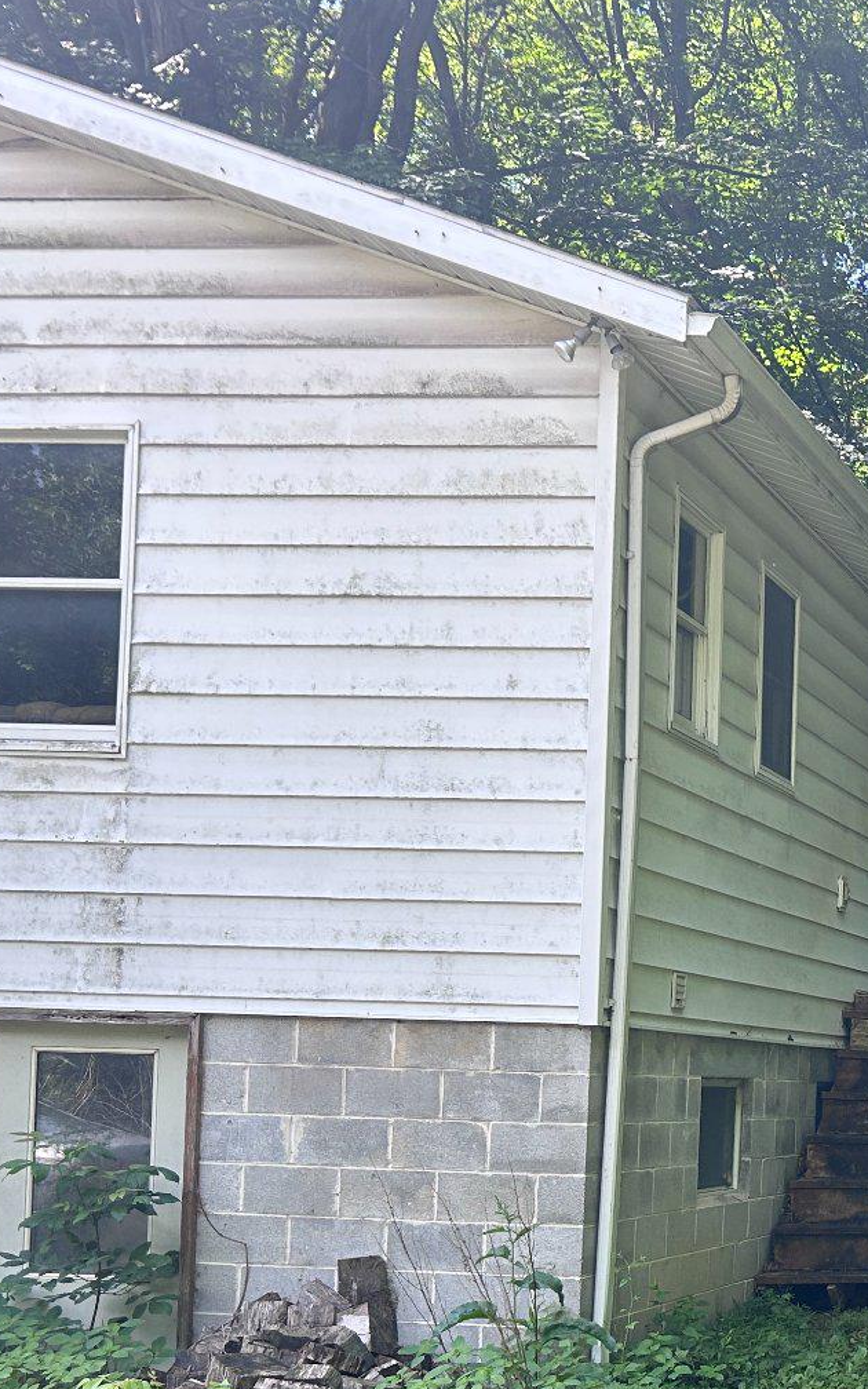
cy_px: 1040
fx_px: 2120
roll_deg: -2.1
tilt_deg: +1.8
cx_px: 1171
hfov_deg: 20.8
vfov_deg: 35.5
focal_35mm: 56
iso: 50
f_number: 1.5
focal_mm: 5.7
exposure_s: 1/431
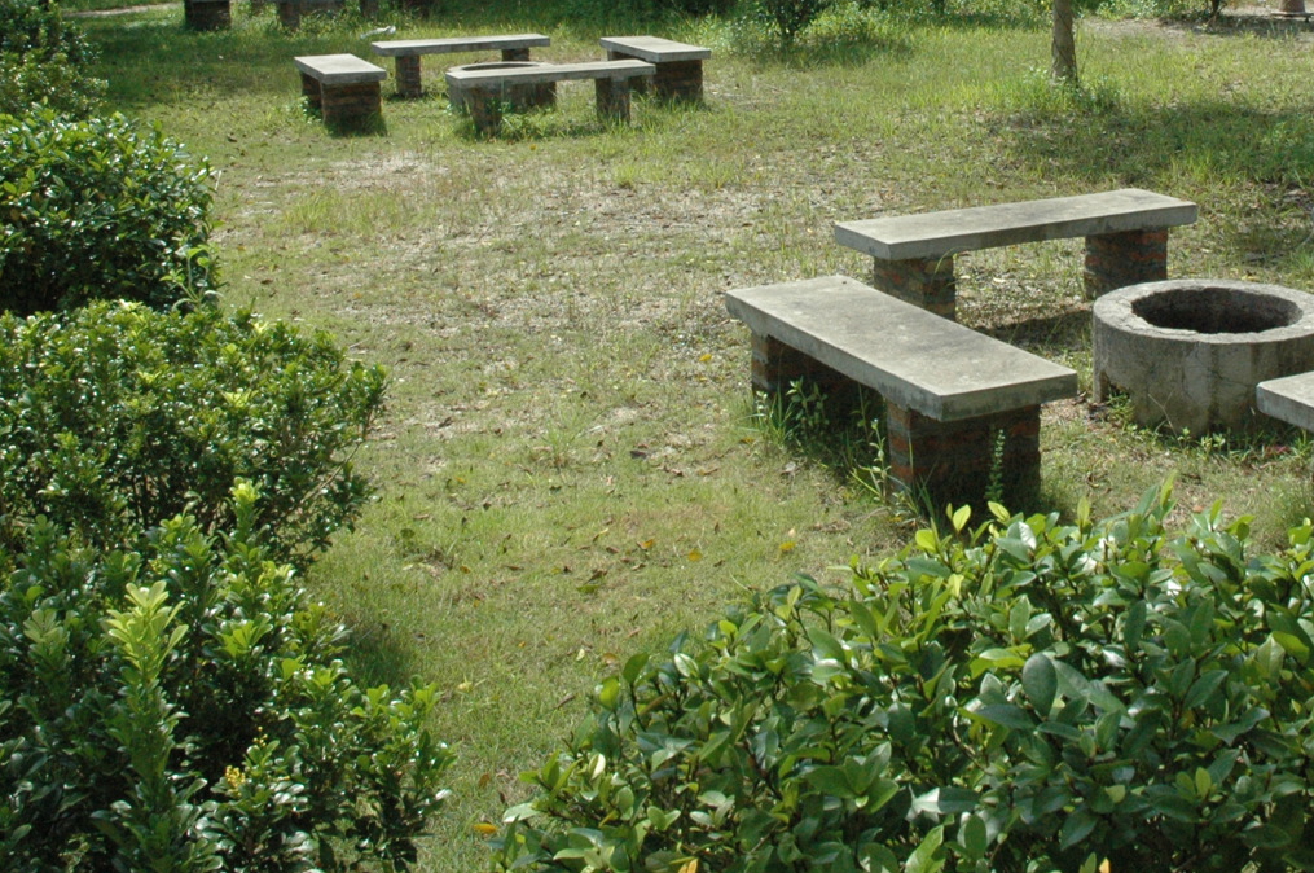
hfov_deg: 41.3
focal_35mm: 47
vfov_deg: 27.7
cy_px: 117
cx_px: 905
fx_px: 1713
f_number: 13
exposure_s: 1/640
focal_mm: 18
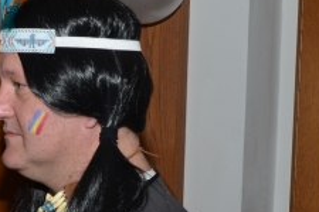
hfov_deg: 15.7
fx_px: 1134
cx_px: 10
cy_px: 242
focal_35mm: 128
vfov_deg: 10.6
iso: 320
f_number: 5.6
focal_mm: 24
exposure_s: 1/60
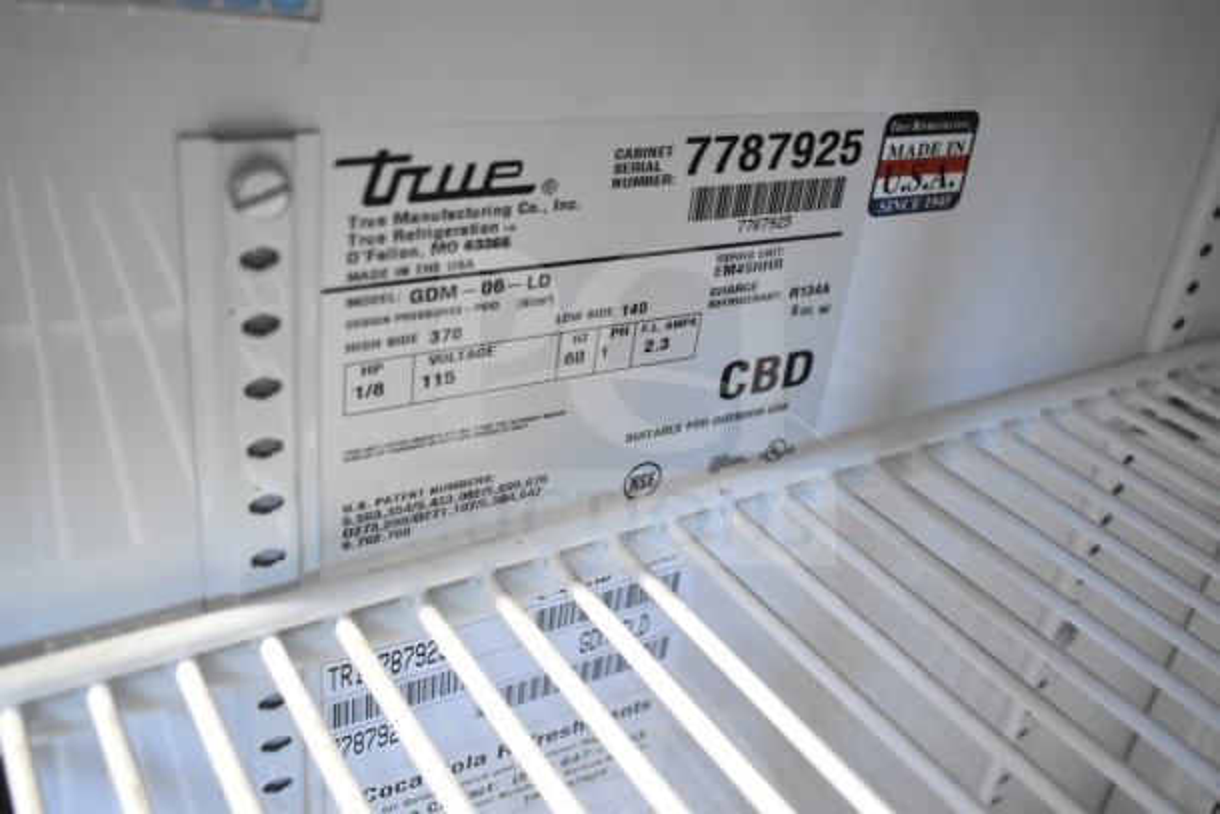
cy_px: 407
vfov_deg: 38.4
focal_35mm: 34
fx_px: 1169
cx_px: 610
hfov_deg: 55.1
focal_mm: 23
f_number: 3.8
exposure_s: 1/40
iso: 2200
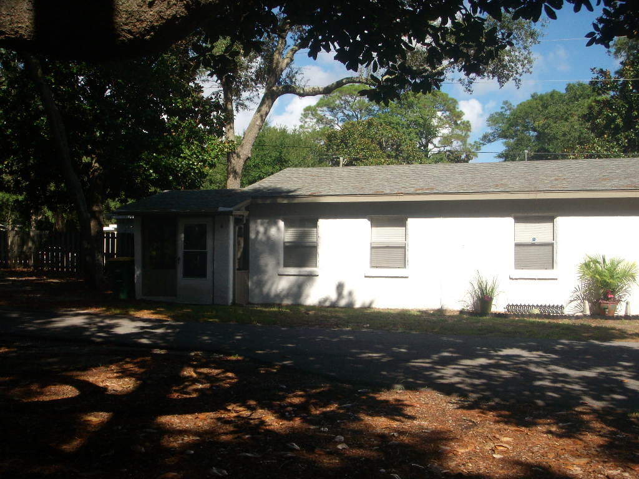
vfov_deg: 37.7
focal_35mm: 38
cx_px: 320
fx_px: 701
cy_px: 240
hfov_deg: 49.0
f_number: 5.7
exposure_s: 1/345
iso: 64
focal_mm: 6.4
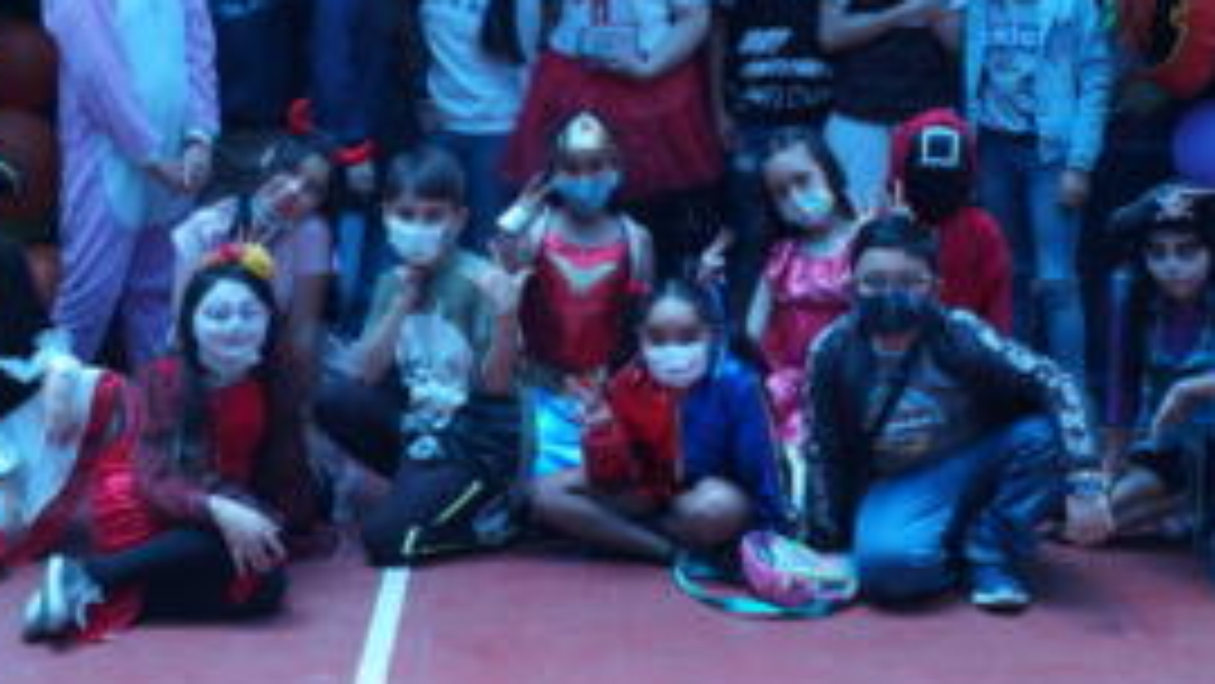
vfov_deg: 18.6
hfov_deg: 32.8
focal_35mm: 64
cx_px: 554
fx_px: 2062
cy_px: 92
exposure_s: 1/60
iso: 320
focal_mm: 22
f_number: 8
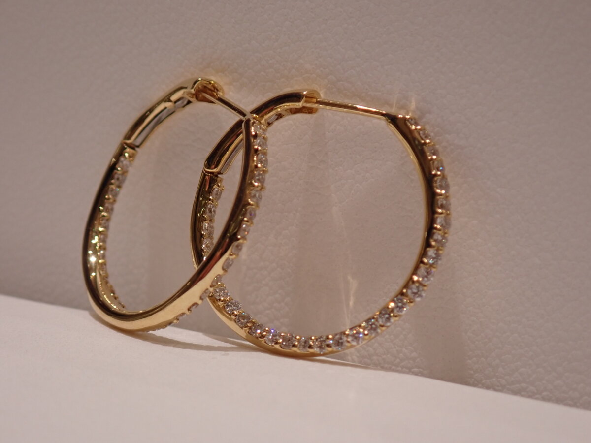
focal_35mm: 100
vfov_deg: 14.8
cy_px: 222
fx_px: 1707
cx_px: 296
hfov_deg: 19.6
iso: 200
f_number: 4.9
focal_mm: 18
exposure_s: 1/100
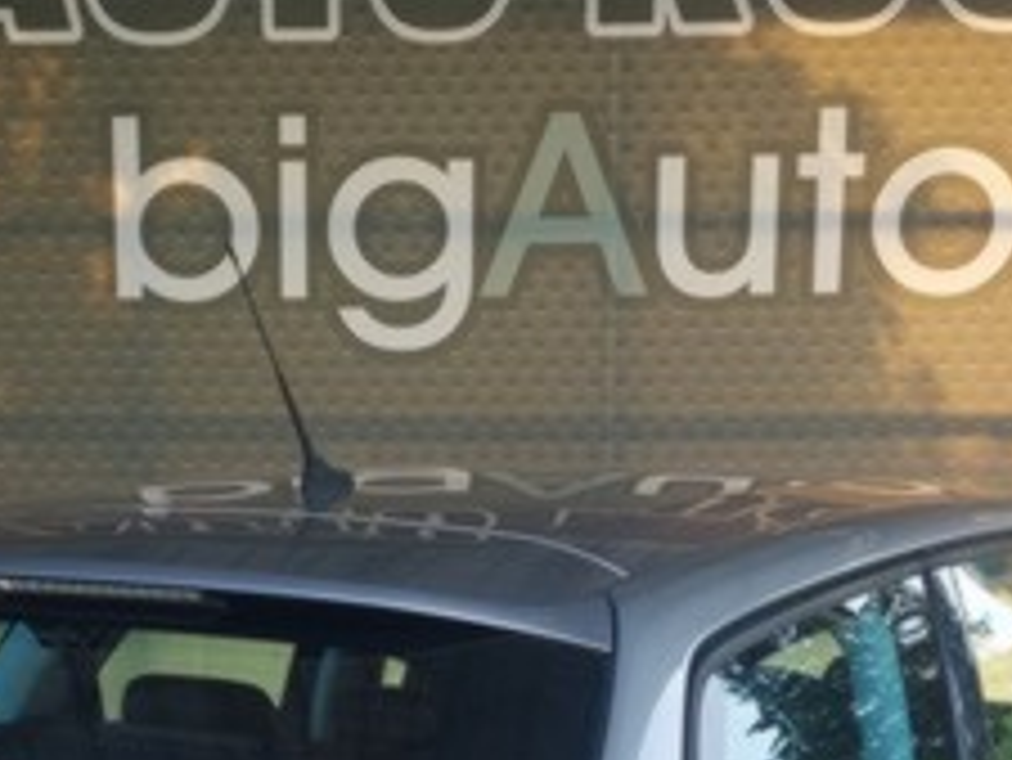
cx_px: 400
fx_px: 2603
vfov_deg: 15.6
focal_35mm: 89
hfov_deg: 22.0
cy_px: 1057
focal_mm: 5.23
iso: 40
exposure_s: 1/284
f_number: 1.8
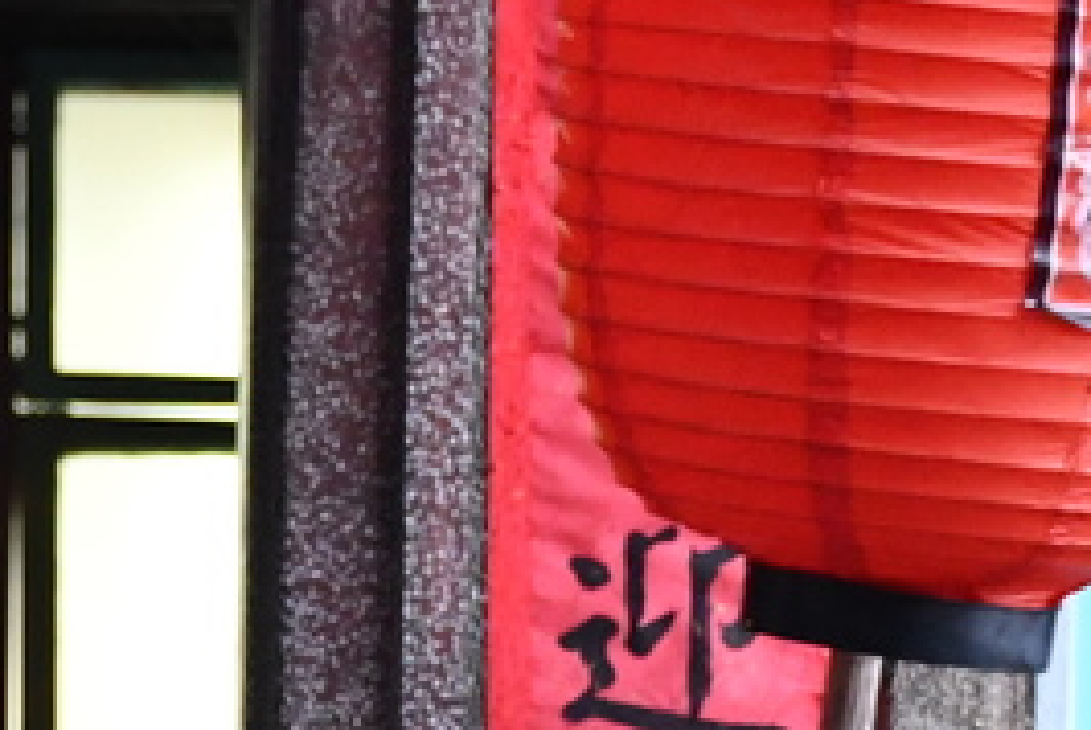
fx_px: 9739
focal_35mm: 321
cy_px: 1304
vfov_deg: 4.3
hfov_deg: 6.4
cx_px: 386
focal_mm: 38
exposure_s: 1/125
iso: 2000
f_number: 4.2
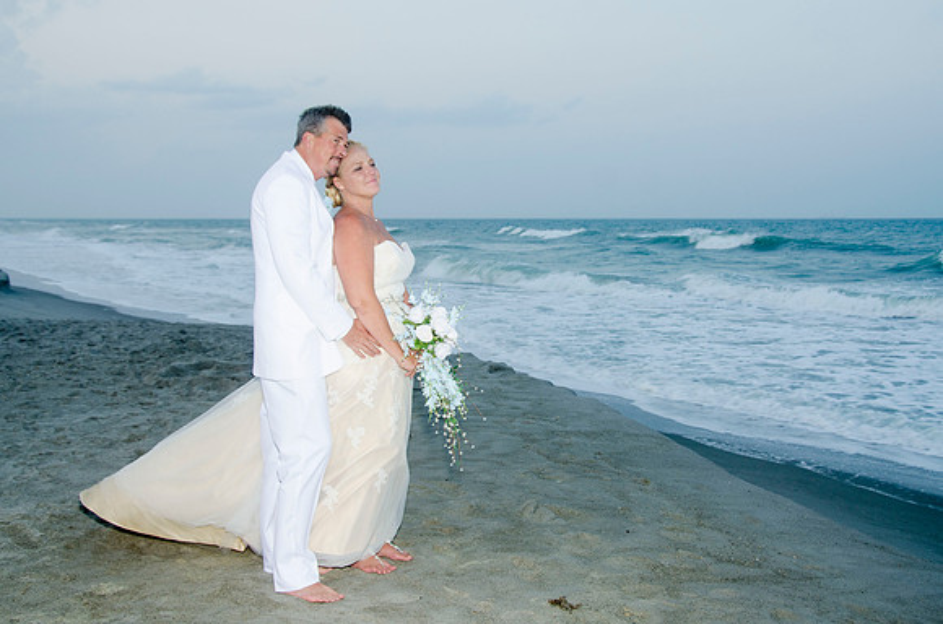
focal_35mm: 40
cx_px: 472
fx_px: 1056
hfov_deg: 48.1
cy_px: 312
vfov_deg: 32.9
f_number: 5.6
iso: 100
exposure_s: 1/50
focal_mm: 26
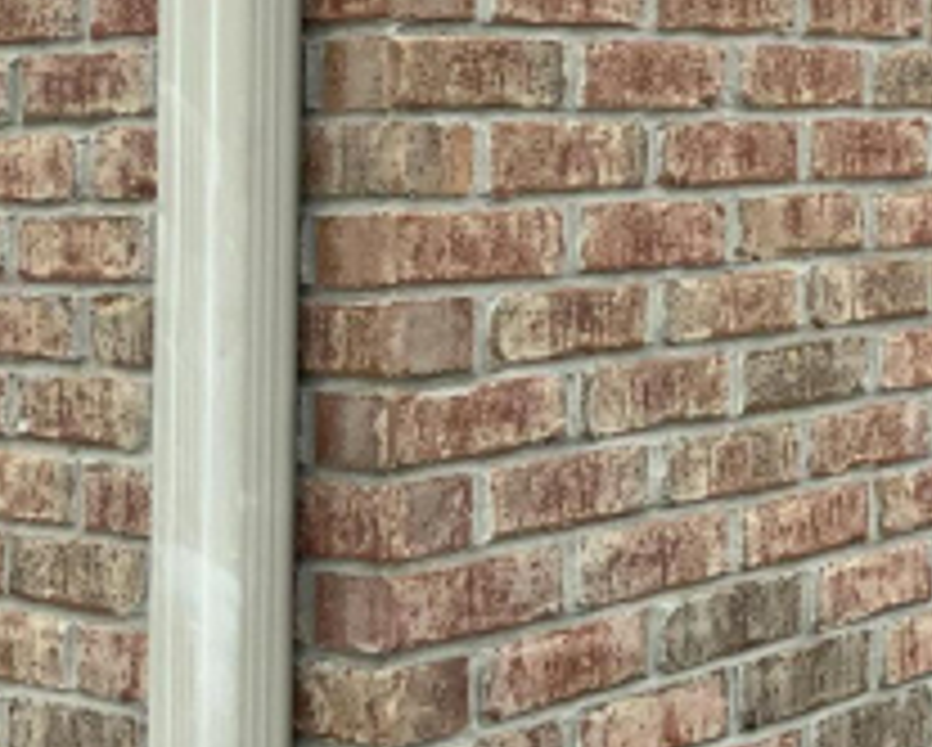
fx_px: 2512
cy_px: -81
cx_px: 1006
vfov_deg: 16.4
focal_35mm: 91
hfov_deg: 20.1
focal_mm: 3
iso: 16
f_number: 1.8
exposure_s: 1/869
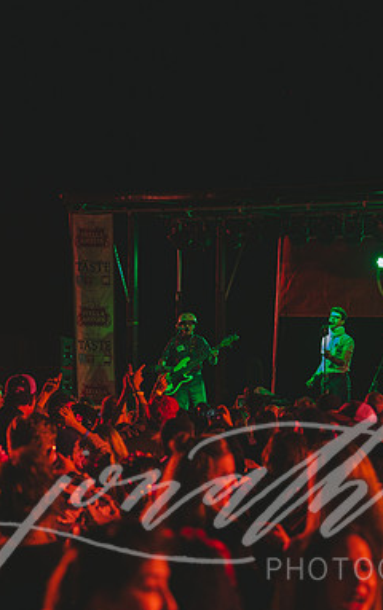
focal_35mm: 108
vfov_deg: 19.3
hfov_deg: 12.1
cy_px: 305
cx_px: 346
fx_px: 1800
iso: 2000
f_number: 2.8
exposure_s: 1/160
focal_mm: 70
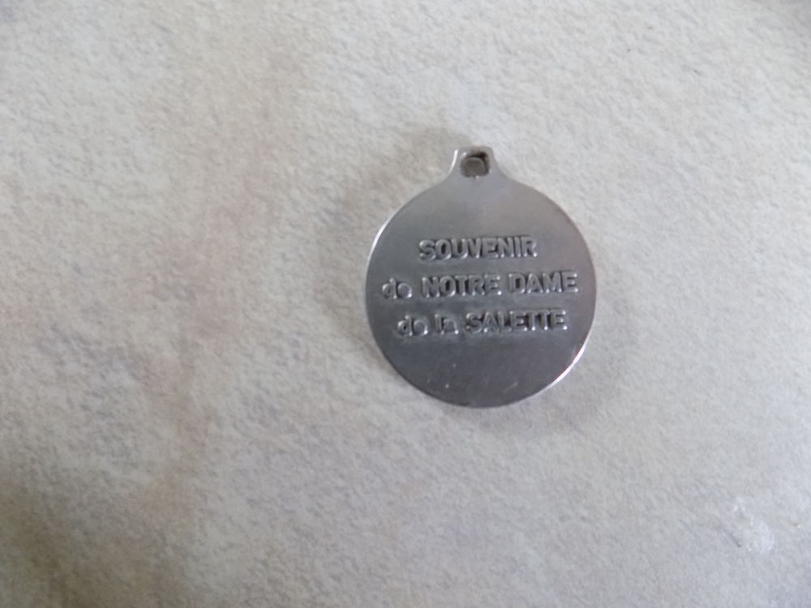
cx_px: 406
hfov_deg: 73.9
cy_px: 304
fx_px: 539
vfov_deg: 58.9
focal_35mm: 23
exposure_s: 1/8
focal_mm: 4
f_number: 3.1
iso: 400
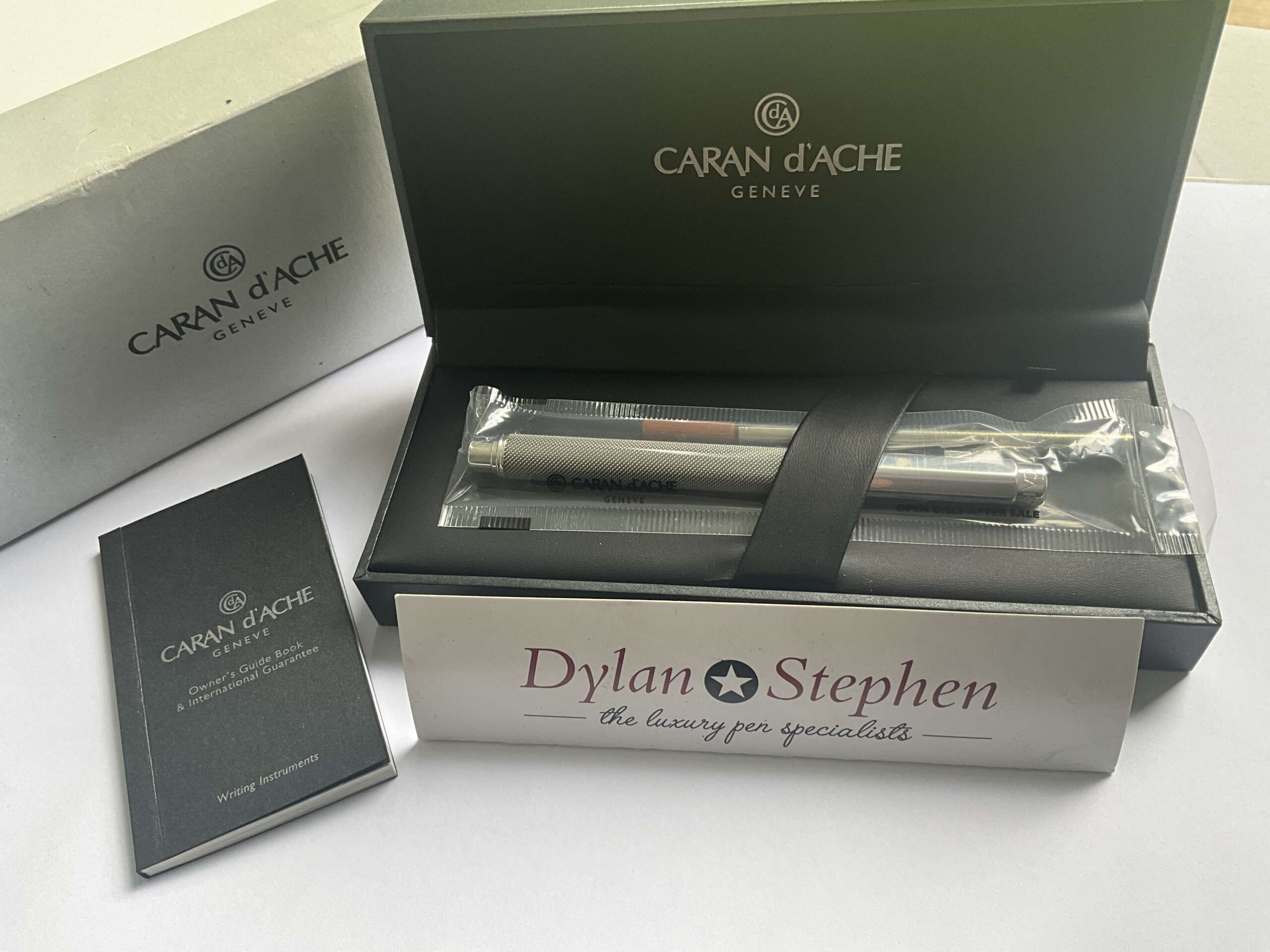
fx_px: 1064
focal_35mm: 29
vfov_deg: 48.2
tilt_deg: -51.9
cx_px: 635
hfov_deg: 61.7
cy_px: 476
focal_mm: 3
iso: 40
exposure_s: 1/122
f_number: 1.8
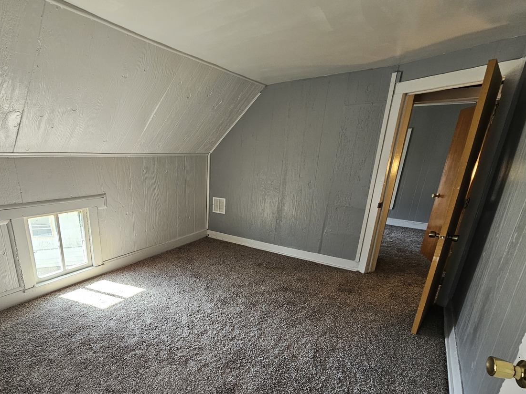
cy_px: 240
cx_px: 194
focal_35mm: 17
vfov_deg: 73.8
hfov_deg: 89.0
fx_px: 258
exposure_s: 1/60
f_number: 2.2
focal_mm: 2.2
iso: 100
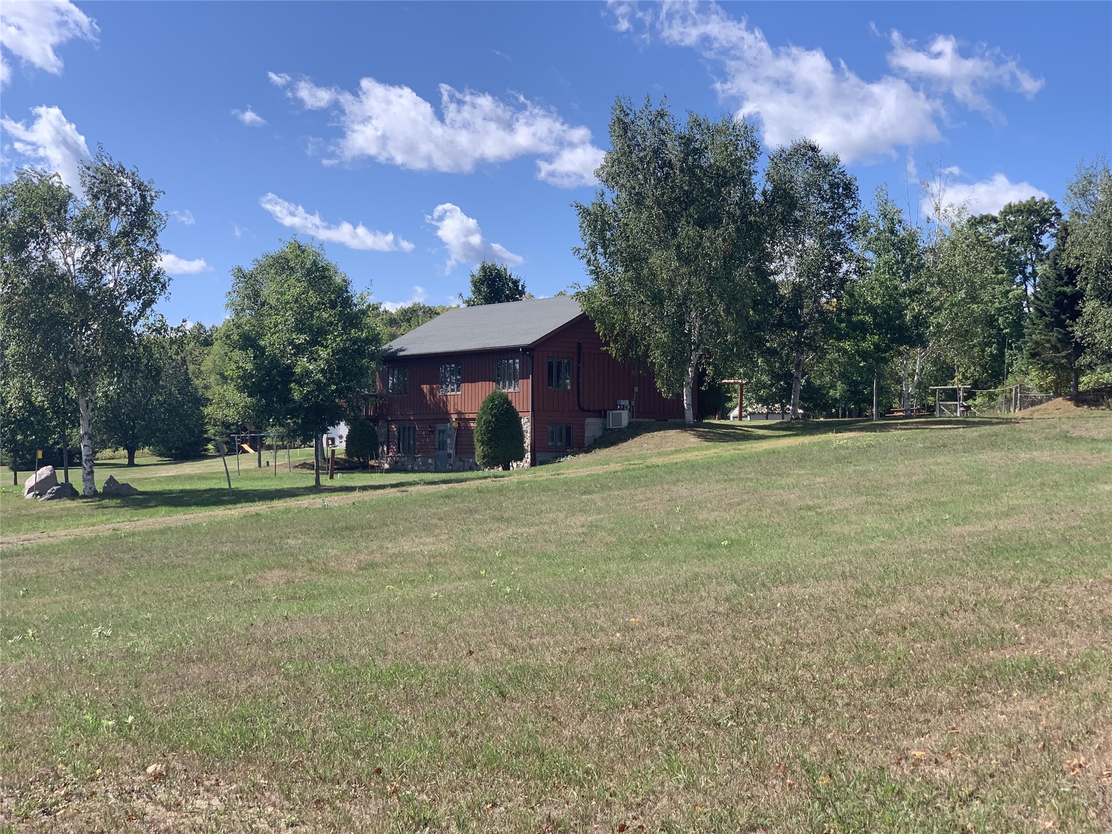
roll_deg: +0.7
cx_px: 556
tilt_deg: +3.2
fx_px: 1670
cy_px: 417
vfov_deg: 28.0
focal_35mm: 52
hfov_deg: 36.8
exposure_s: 1/888
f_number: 2.4
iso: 16
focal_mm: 6
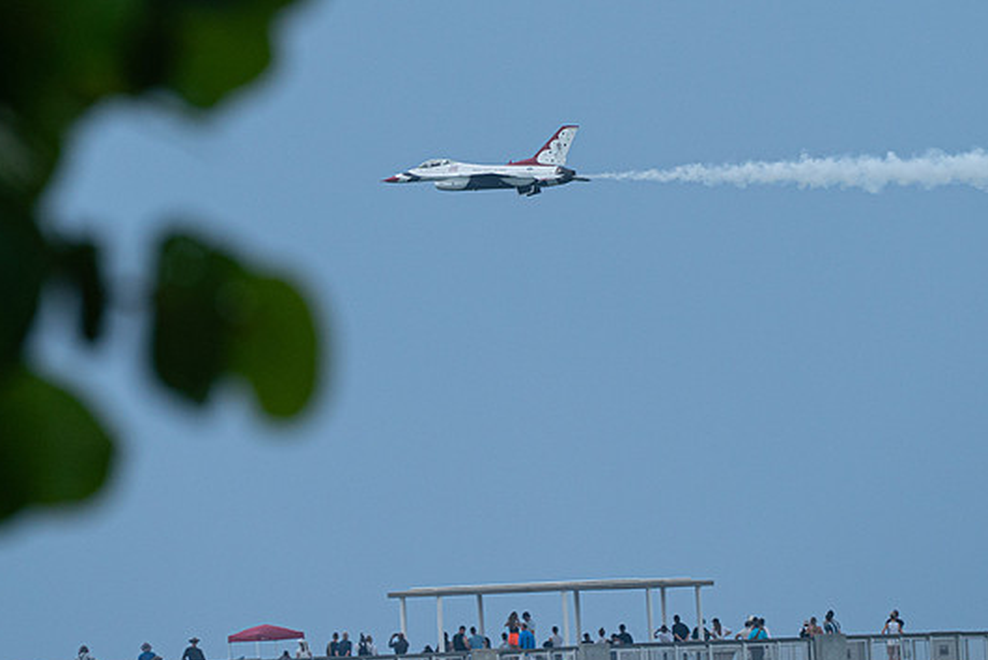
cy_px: 194
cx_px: 530
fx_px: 17843
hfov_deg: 3.2
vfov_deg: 2.1
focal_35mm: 650
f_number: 10
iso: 800
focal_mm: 400
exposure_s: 1/1600
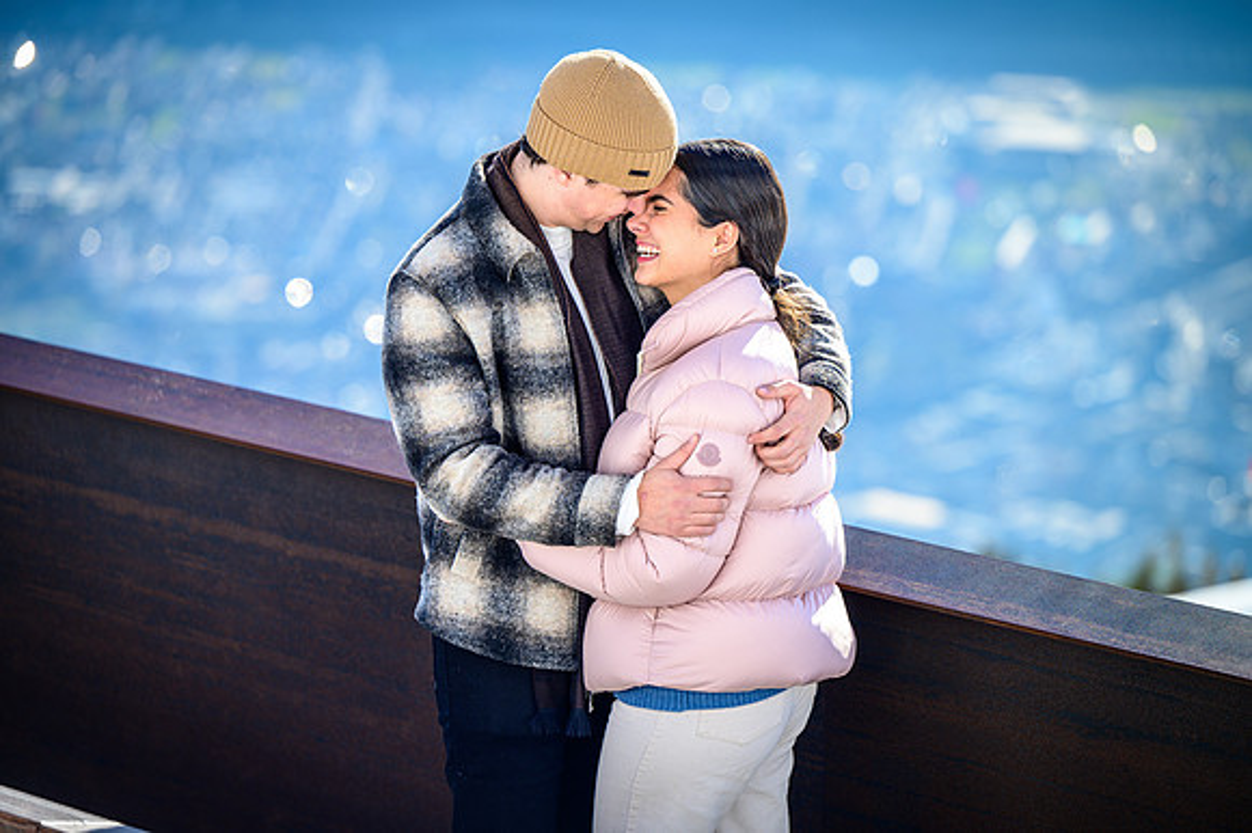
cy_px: 416
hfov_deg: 15.8
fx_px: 4518
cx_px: 626
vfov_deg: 10.5
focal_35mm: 130
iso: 100
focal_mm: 130
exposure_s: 1/800
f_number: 3.2
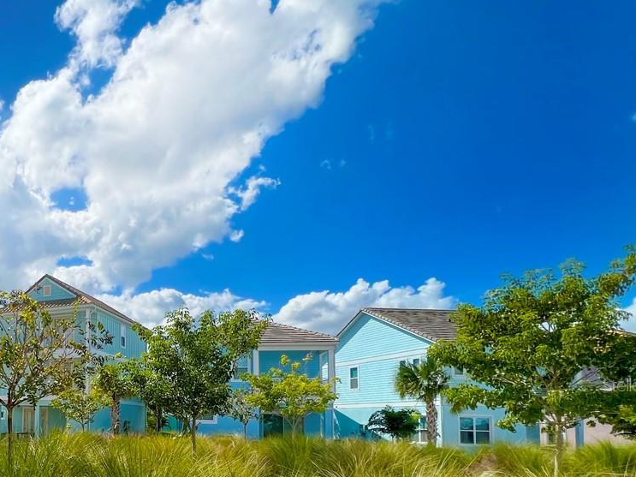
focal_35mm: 28
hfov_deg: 50.9
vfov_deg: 47.0
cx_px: -2
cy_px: 385
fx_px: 514
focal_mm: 1.57
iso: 32
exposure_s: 1/2597
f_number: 1.8
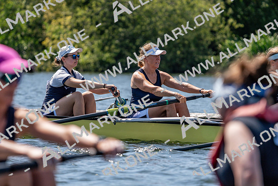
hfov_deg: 6.8
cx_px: 139
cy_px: 93
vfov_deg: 4.5
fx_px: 2340
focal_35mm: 303
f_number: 5.6
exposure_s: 1/2000
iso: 320
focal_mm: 303
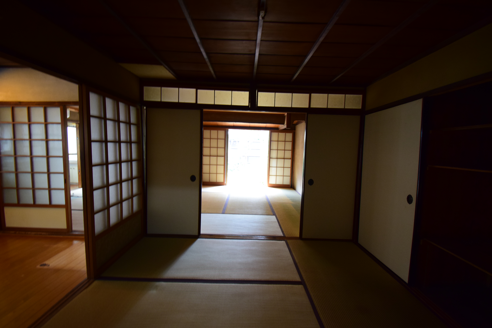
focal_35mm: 15
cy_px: 164
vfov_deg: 77.4
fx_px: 205
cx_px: 246
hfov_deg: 100.4
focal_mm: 10
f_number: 4.5
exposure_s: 1/10
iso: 1000
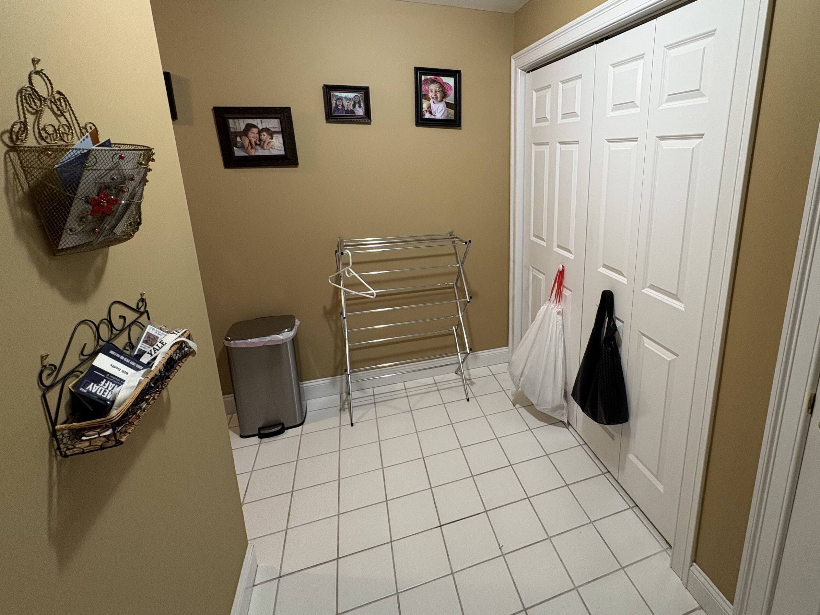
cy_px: 244
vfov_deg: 73.9
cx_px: 492
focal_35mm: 17
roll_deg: +1.6
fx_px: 403
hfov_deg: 89.9
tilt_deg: -12.4
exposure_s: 1/60
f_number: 2.2
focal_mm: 2.22
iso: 250
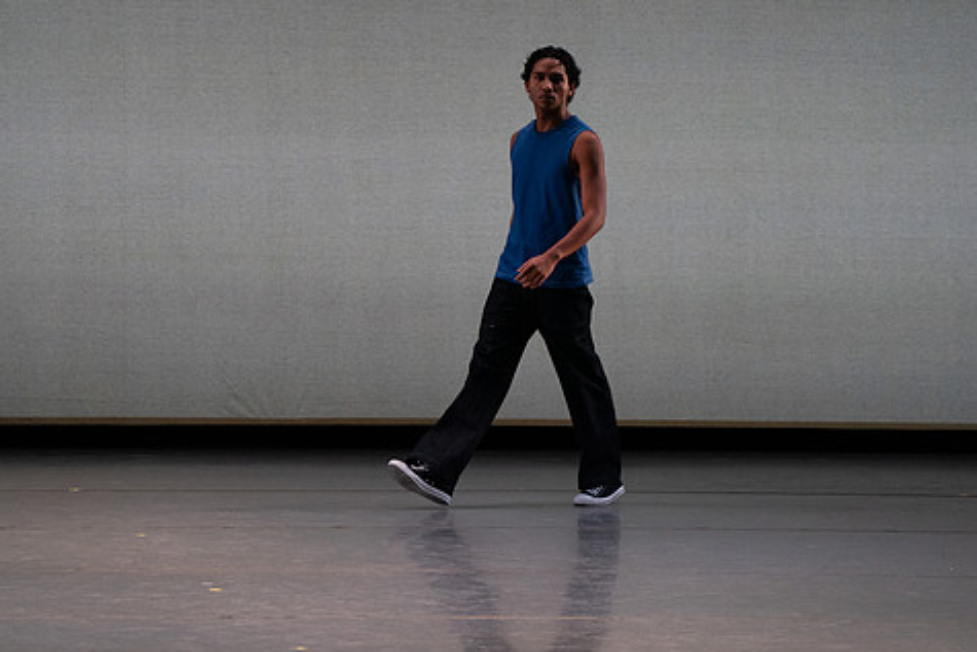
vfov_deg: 3.4
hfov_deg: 5.1
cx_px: 510
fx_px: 11048
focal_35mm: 407
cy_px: 283
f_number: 9
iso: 5000
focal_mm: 333
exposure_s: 1/400
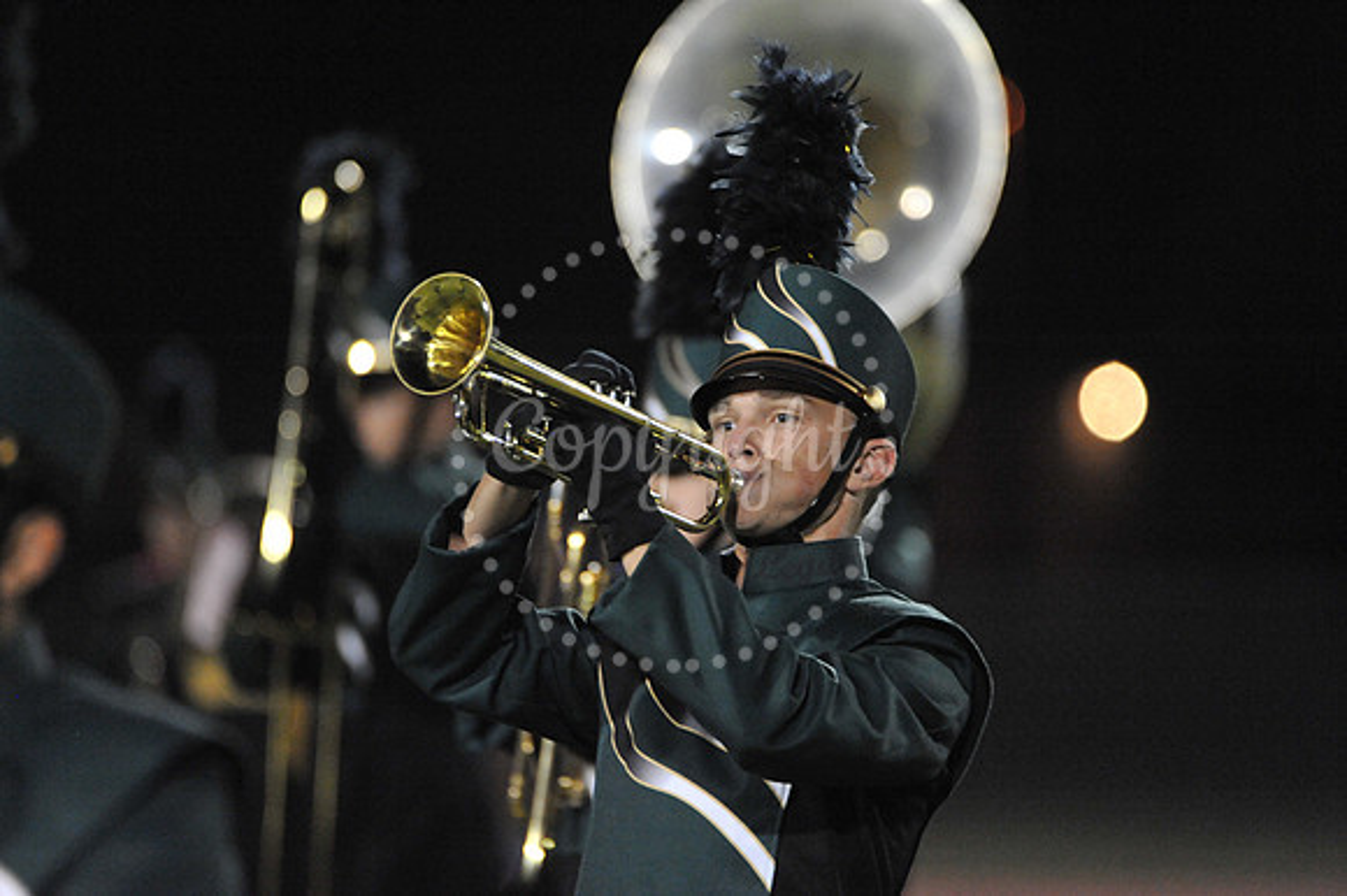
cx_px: 674
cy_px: 448
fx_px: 22436
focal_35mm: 600
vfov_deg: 2.3
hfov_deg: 3.4
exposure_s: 1/160
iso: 6400
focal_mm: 600
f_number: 6.3
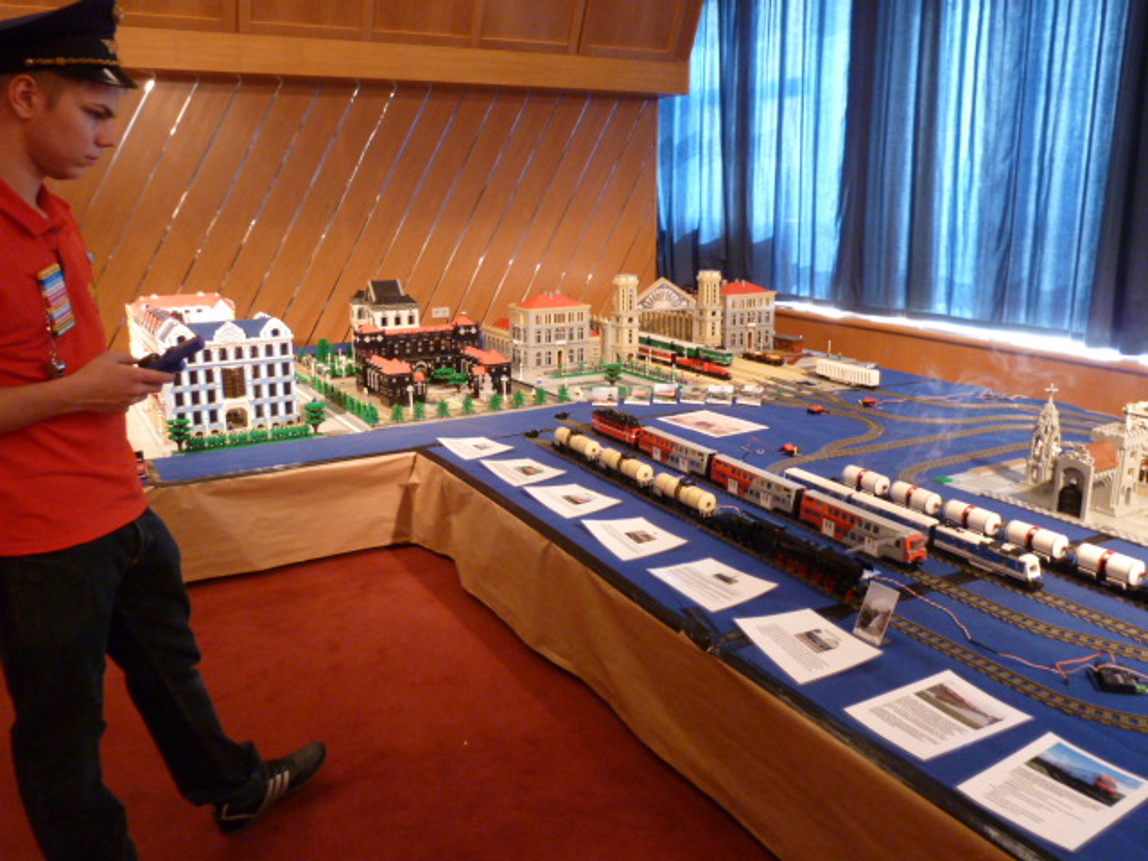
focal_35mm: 29
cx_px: 574
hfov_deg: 61.7
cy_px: 430
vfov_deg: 48.2
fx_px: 962
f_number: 3.4
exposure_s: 1/13
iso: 400
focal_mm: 4.7
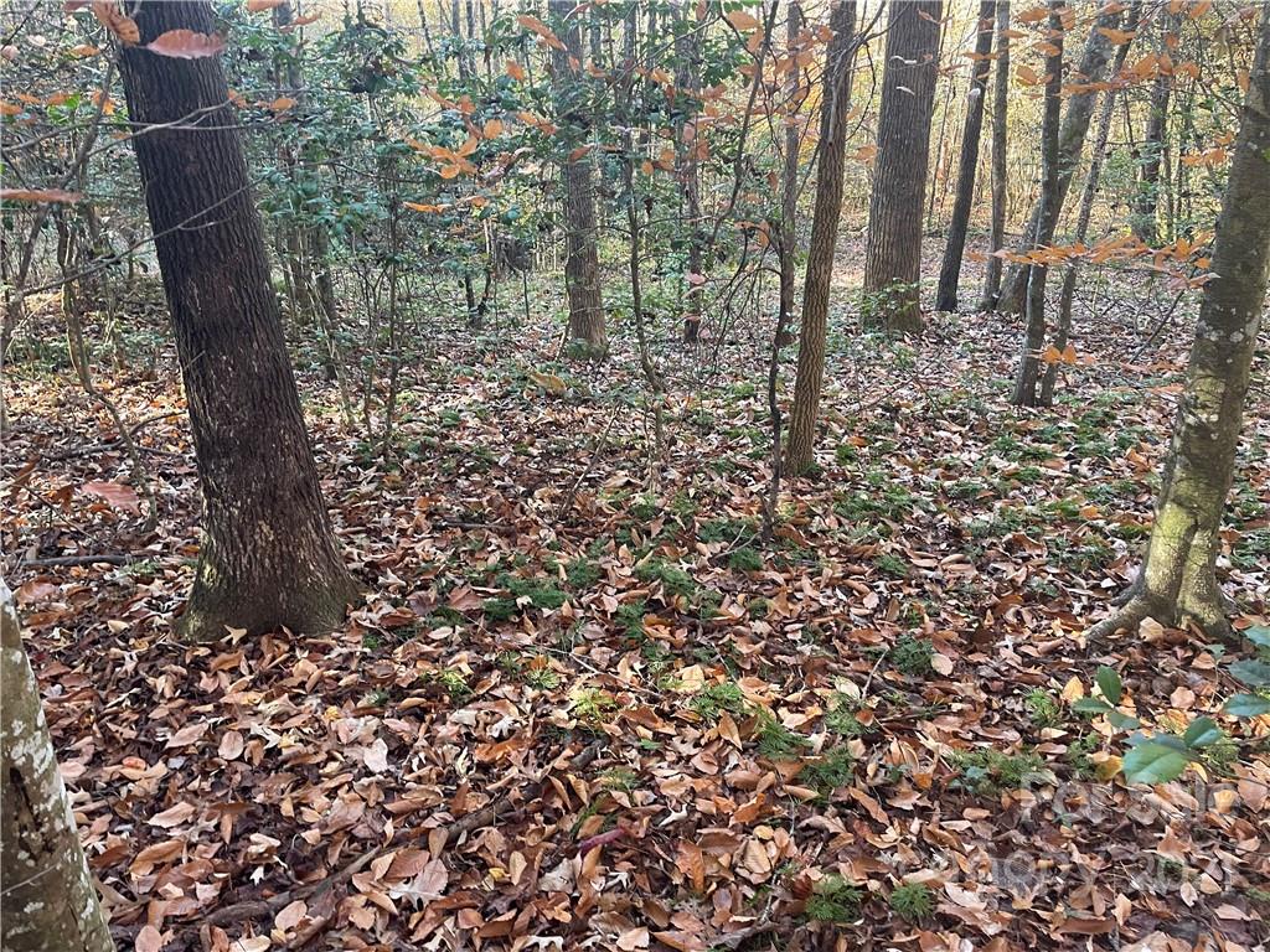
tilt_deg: -20.9
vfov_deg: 53.1
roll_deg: +1.6
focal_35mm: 26
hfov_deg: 67.3
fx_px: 954
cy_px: 476
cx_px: 635
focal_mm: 4.2
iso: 125
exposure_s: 1/72
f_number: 1.6
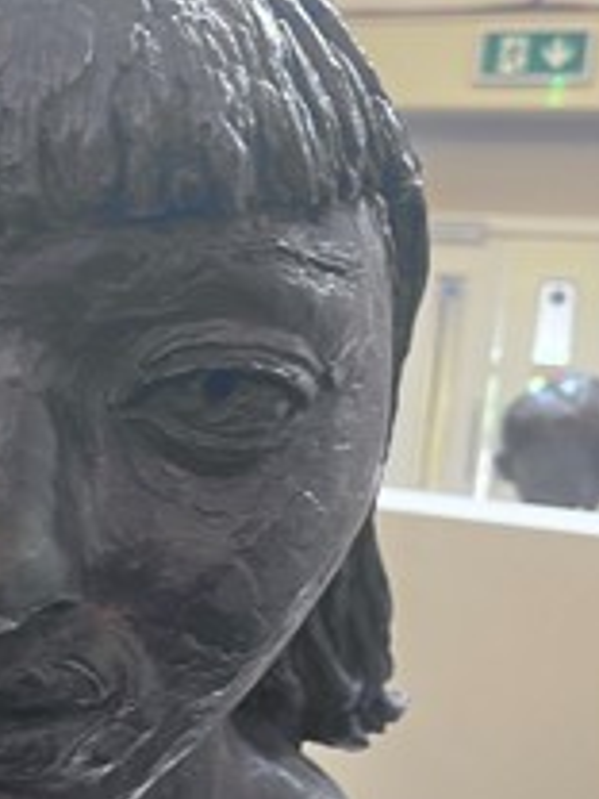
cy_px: 449
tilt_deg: -3.9
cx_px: 35
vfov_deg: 38.1
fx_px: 1154
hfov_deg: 27.8
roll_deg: -5.3
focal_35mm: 50
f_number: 1.6
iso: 400
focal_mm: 5.1
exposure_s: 1/50
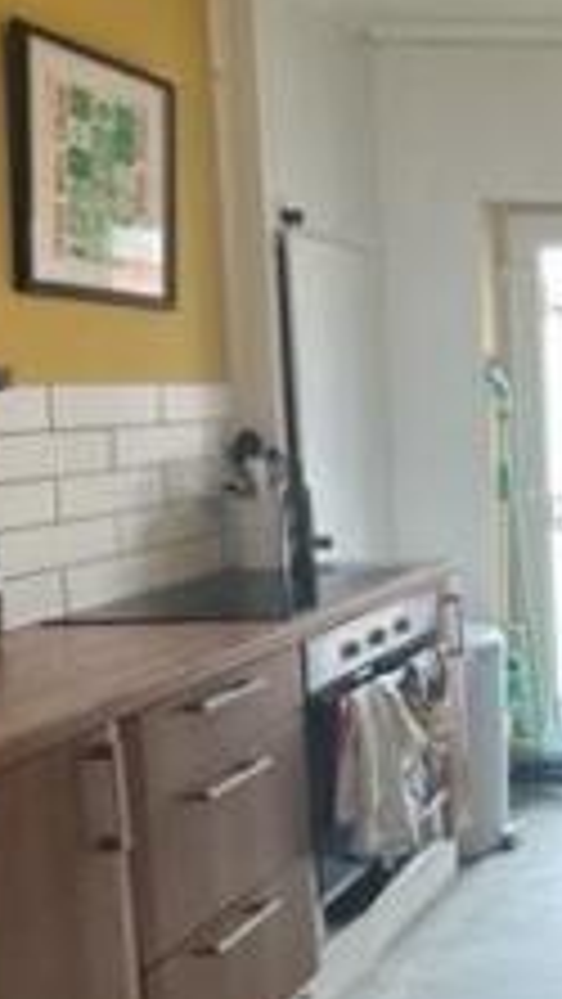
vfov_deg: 50.4
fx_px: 1059
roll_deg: -0.4
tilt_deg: -5.5
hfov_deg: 21.7
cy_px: 466
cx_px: 955
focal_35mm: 40
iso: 160
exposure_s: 1/100
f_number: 2.2
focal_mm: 2.22
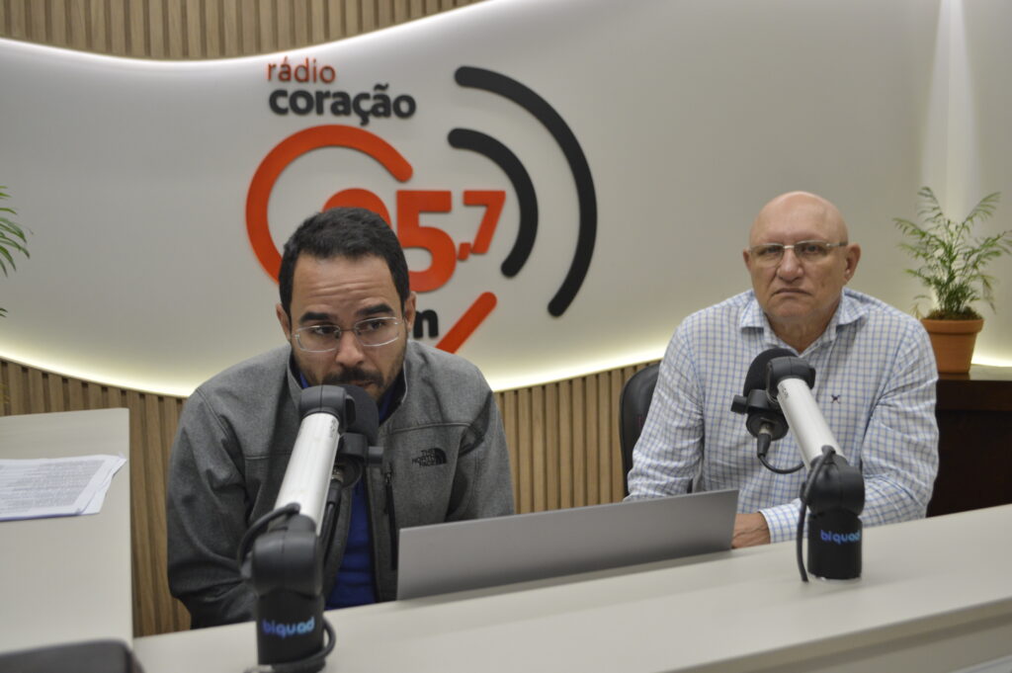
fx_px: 927
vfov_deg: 39.9
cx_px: 506
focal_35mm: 33
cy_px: 336
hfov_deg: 57.3
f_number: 4
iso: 500
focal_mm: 22
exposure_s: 1/60
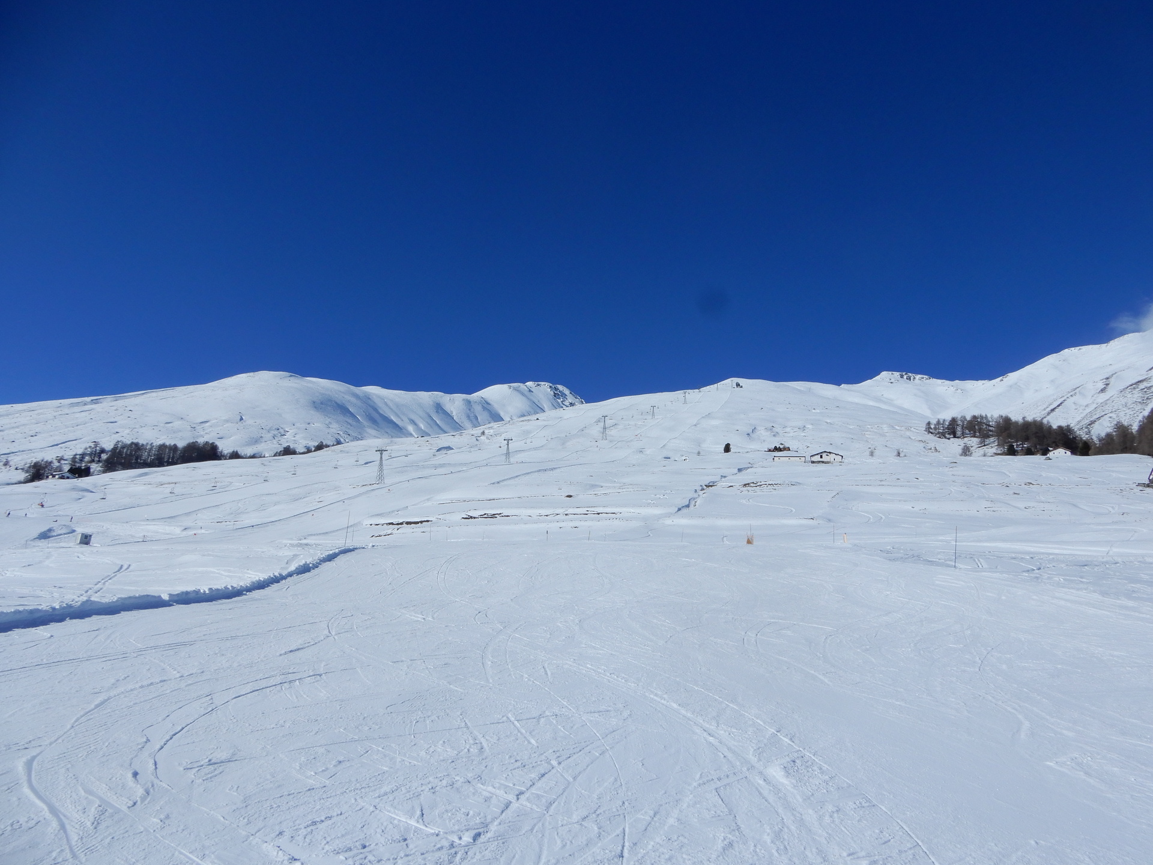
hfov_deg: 71.6
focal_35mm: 24
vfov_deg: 56.8
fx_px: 799
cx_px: 576
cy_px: 432
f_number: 5
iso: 80
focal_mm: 4.3
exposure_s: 1/1600
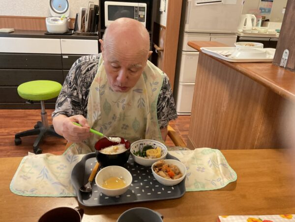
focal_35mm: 29
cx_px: 148
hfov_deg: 61.7
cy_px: 111
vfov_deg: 48.2
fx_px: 247
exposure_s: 1/60
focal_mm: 3
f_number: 1.8
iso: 250
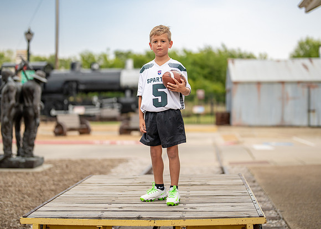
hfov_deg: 32.5
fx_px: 552
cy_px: 105
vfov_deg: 23.5
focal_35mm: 61
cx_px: 160
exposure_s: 1/1250
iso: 320
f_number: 1.2
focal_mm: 50
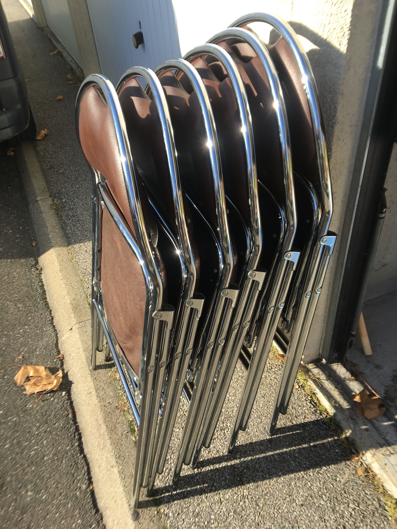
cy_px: 264
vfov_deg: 61.7
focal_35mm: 29
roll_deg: +6.4
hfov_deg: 48.2
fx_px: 443
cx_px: 198
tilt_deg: -41.8
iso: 25
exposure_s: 1/693
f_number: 2.2
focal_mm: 4.15
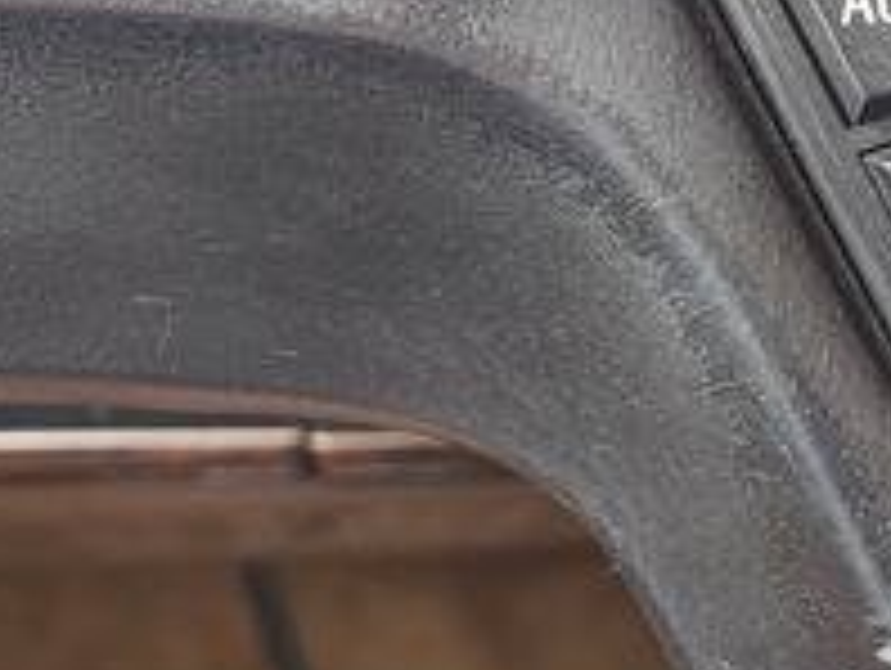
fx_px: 2165
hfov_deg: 22.0
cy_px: 85
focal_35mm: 84
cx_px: 981
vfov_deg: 17.4
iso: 160
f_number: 2.4
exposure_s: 1/60
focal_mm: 4.3
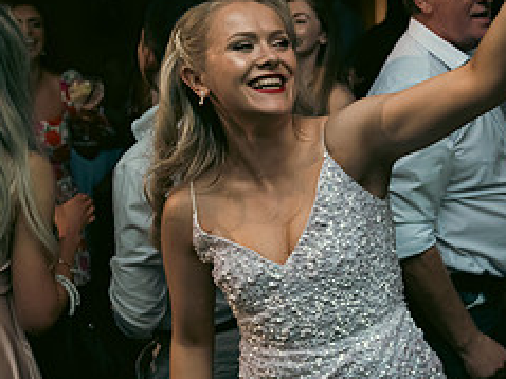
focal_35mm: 56
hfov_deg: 33.2
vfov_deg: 25.8
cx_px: 417
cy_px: 109
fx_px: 818
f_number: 3.5
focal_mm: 24
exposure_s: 1/160
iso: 800
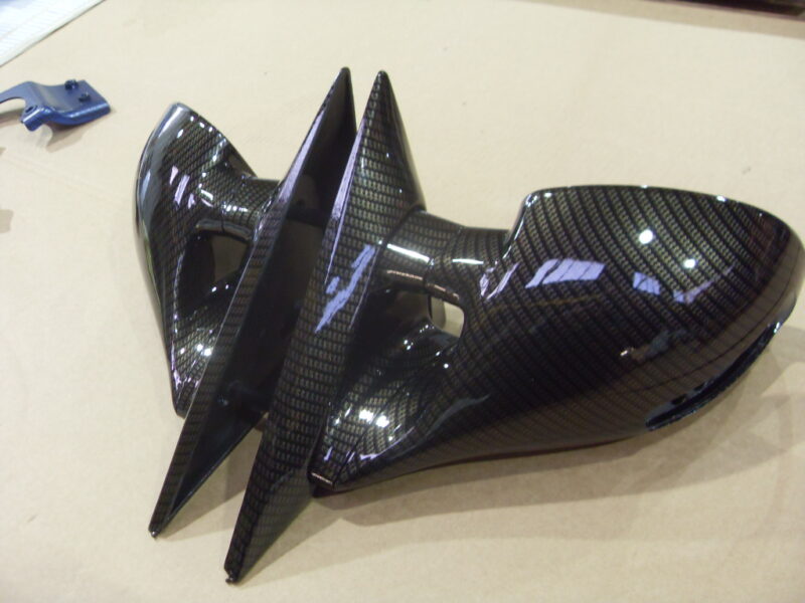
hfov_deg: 52.6
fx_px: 814
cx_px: 402
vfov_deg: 40.7
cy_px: 302
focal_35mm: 35
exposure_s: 1/15
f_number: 2.8
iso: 200
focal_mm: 6.3
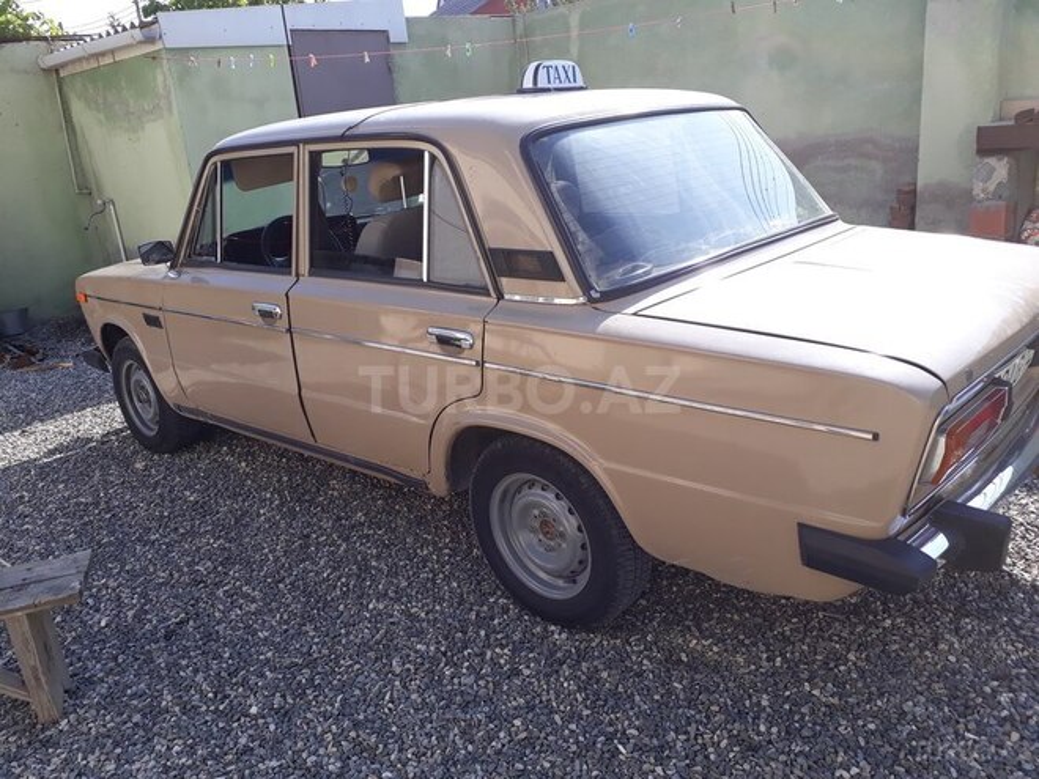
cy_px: 390
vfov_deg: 51.4
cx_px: 520
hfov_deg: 65.3
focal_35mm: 27
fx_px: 810
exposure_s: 1/635
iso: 40
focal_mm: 3.6
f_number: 1.9
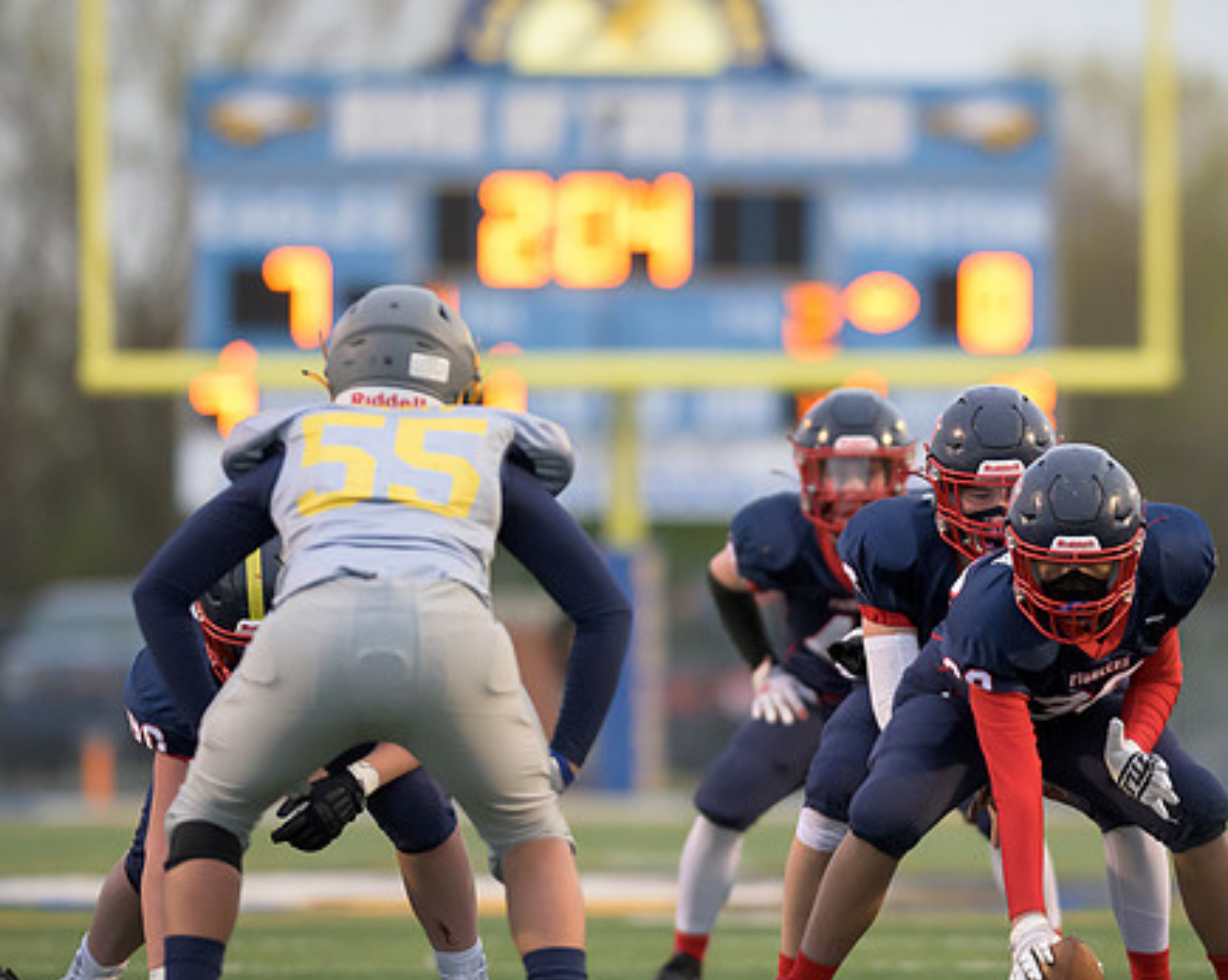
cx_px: 969
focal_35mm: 455
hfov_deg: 4.3
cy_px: 511
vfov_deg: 3.4
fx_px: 16518
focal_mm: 200
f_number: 2
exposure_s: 1/2000
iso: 2500
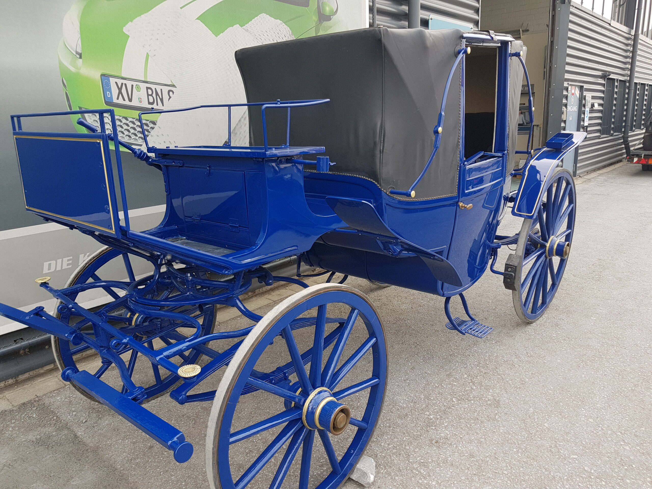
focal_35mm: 26
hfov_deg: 67.3
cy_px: 244
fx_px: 490
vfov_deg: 53.1
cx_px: 326
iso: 40
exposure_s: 1/207
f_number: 1.7
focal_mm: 4.2
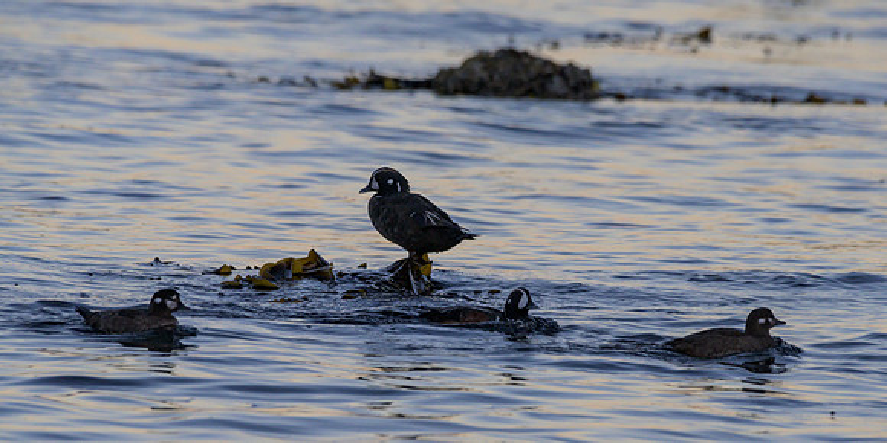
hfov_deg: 3.1
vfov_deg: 1.5
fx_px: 16530
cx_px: 459
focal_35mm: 721
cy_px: 273
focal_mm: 500
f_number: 9
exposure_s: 1/1250
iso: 1600
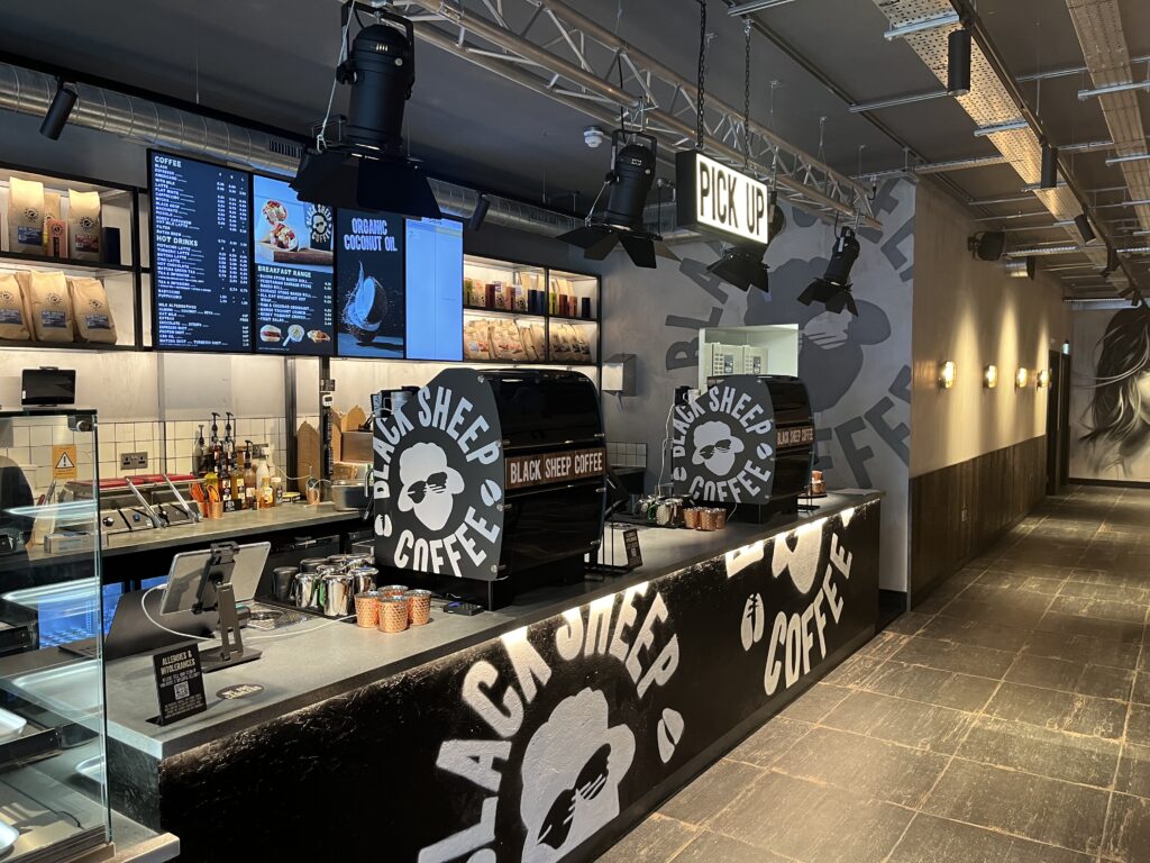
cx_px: 575
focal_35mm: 26
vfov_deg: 53.1
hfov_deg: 67.3
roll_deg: +0.0
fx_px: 864
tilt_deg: -4.3
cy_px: 432
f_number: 1.6
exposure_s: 1/50
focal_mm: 5.1
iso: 160
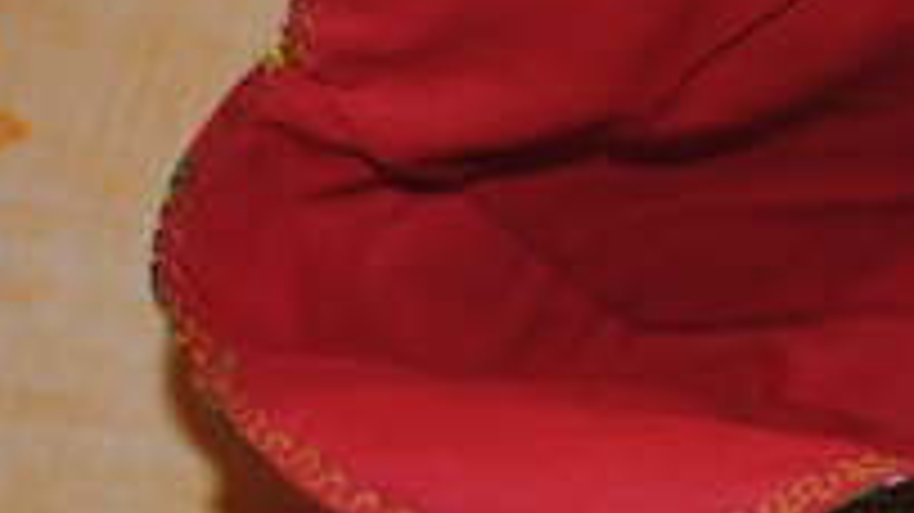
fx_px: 2960
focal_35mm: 122
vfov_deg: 9.9
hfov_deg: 17.1
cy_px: 295
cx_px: 973
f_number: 2.8
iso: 200
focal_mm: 35
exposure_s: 1/60
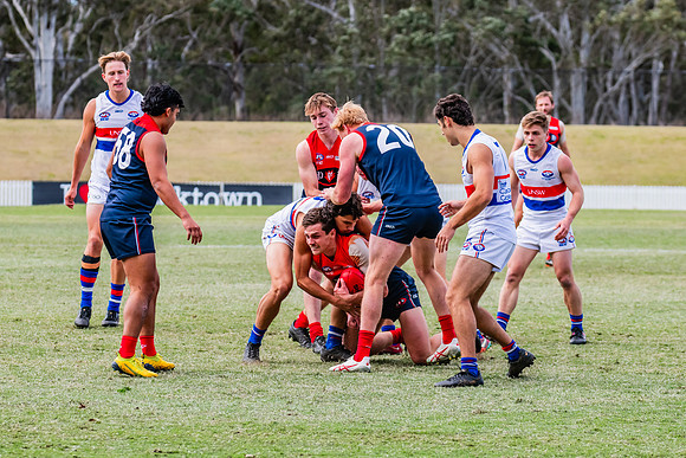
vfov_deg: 6.2
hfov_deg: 9.3
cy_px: 253
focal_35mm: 221
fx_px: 4206
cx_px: 414
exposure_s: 1/1600
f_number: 5.6
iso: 800
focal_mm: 170
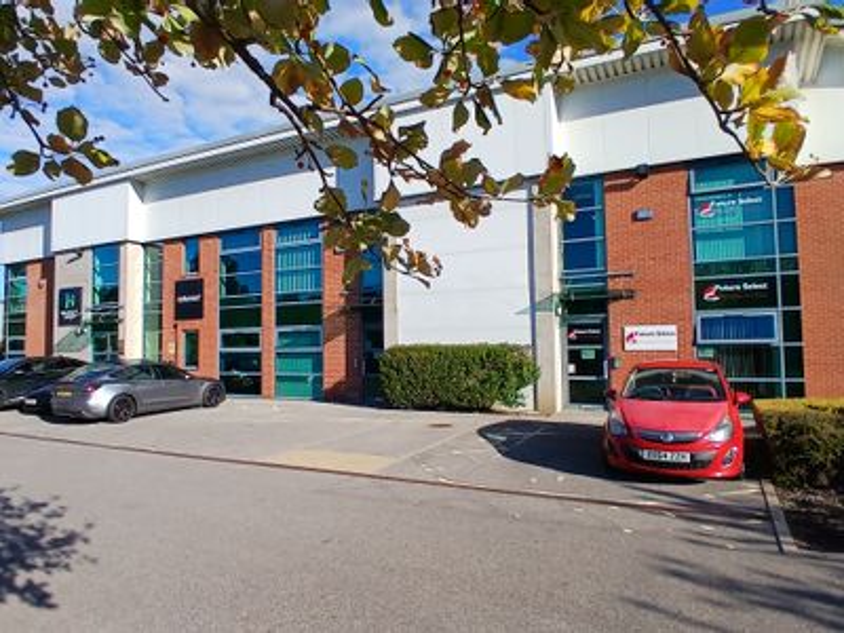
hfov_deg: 91.0
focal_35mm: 17
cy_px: 316
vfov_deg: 74.7
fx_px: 414
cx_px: 422
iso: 50
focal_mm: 1.4
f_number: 2.2
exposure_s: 1/1110
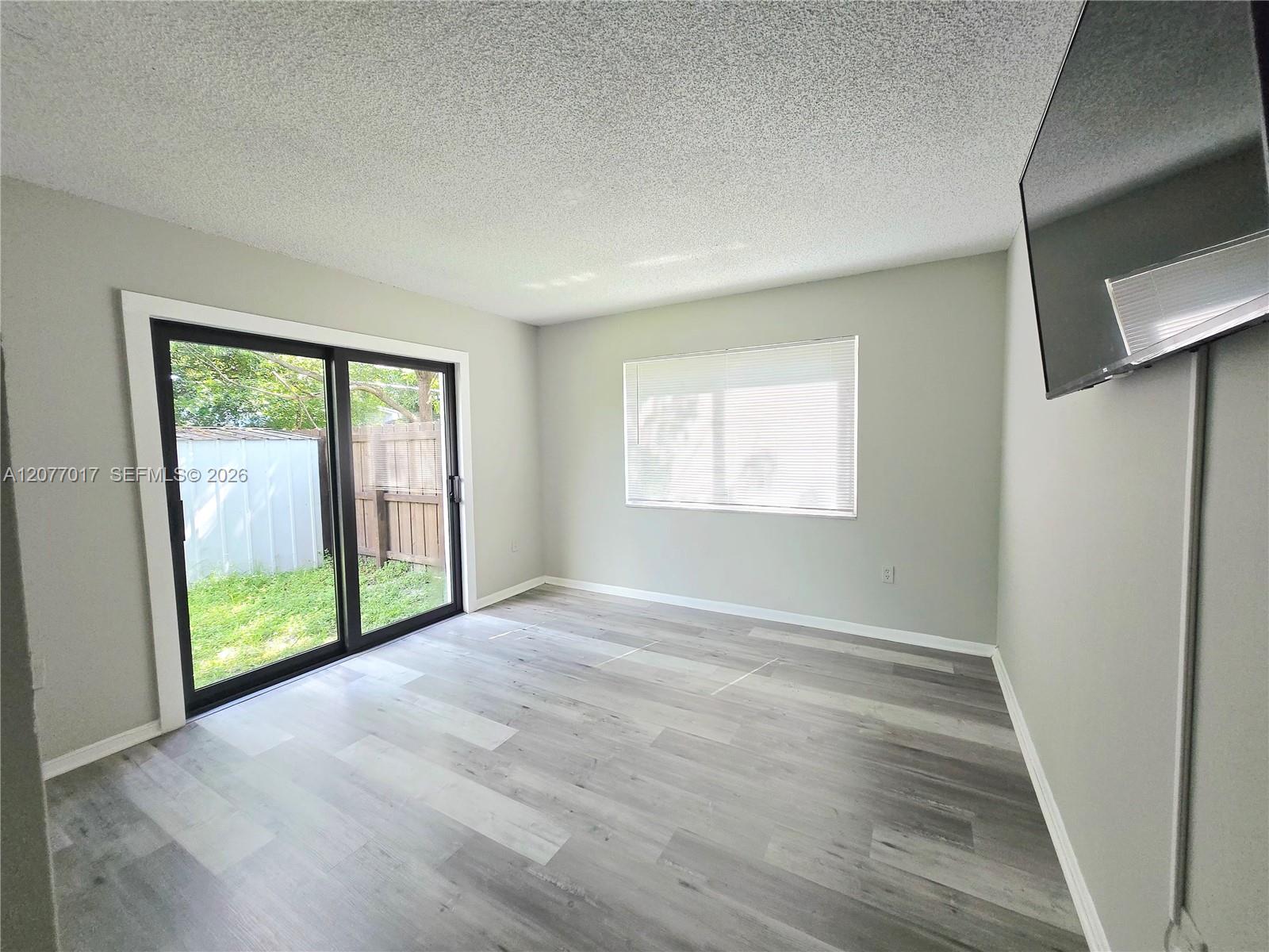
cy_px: 476
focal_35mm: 13
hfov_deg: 106.2
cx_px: 634
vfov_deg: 89.9
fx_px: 477
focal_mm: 1.7
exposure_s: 1/60.2
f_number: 2.2
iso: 80
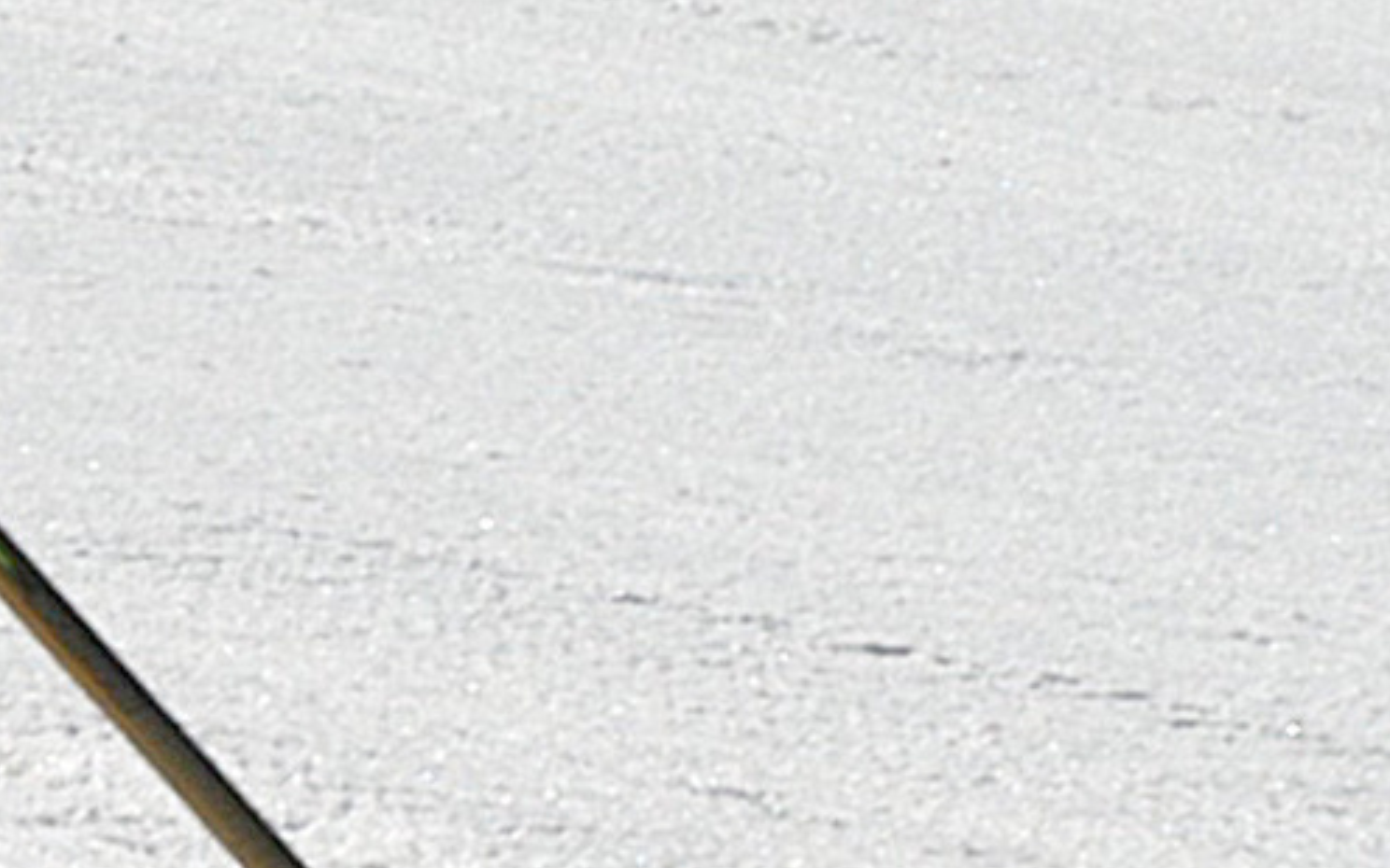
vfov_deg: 1.5
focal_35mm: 853
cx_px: -705
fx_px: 32313
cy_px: 482
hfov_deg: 2.5
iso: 200
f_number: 10
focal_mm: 80
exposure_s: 1/400
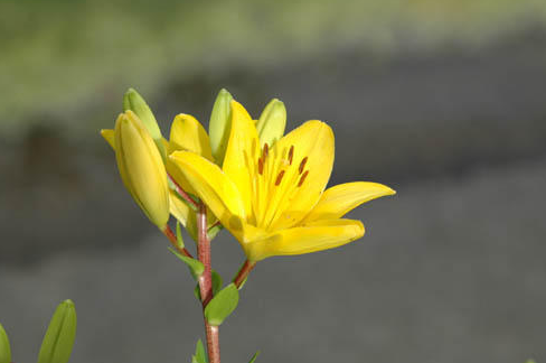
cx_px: 267
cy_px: 180
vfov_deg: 6.6
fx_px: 3143
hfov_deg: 9.9
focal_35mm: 208
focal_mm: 135
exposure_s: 1/500
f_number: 5.6
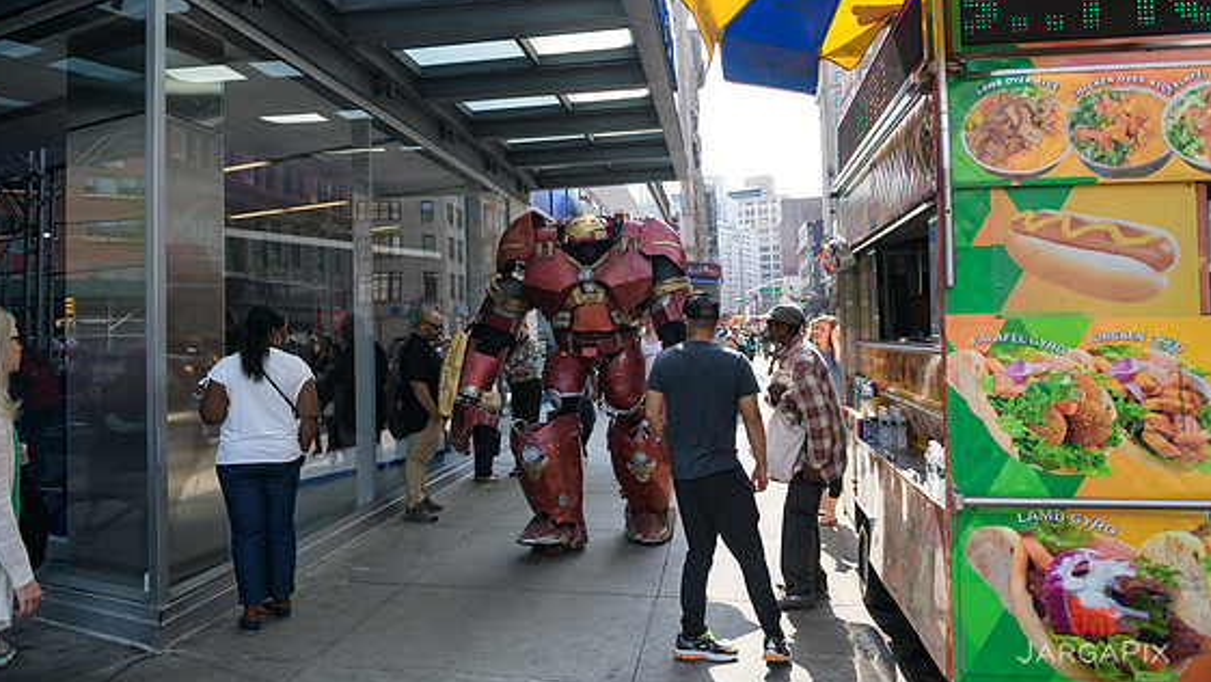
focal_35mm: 26
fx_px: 835
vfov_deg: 44.3
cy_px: 292
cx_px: 598
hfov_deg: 71.9
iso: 200
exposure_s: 1/1250
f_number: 3.2
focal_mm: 24
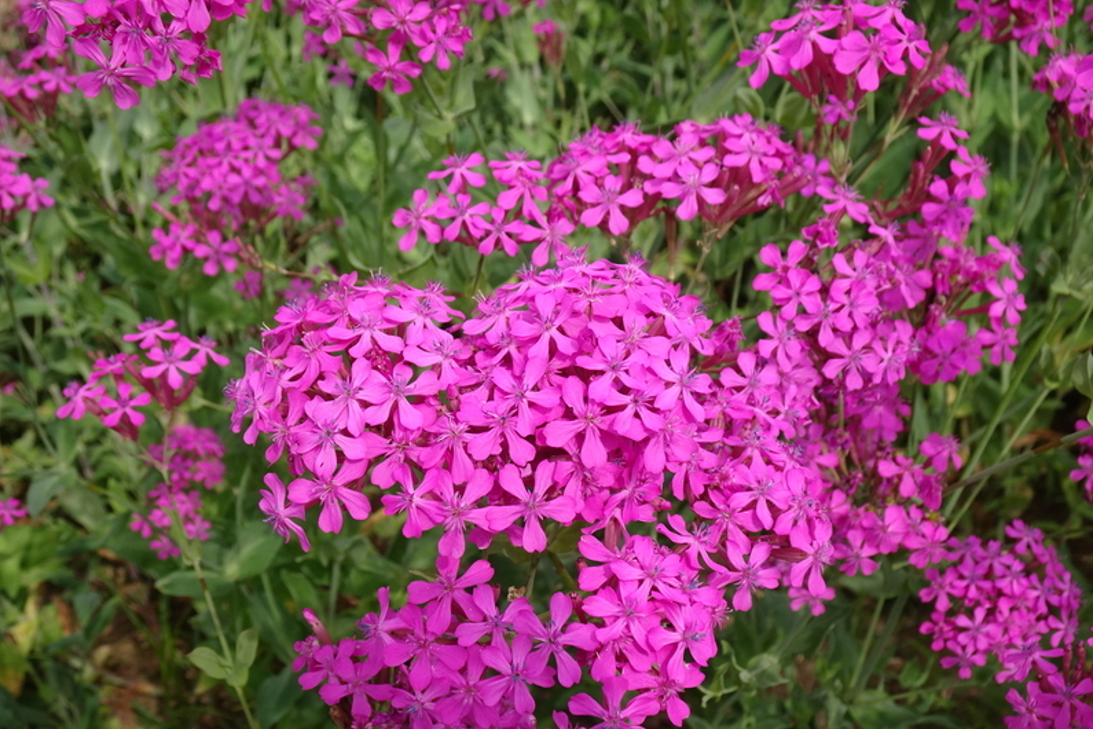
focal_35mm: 45
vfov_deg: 29.8
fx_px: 1366
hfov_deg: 43.6
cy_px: 399
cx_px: 549
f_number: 4
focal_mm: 7.3
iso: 80
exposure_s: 1/640
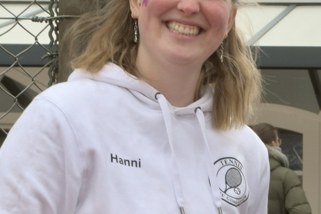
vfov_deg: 8.5
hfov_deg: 12.4
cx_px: 474
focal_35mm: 159
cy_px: 268
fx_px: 1415
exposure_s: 1/100
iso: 250
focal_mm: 31
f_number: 10
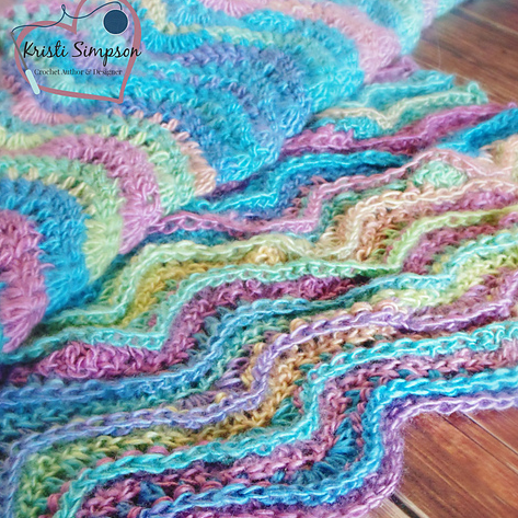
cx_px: 256
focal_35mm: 49
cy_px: 318
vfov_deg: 34.5
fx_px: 830
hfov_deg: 34.7
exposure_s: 1/25
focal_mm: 7.4
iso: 400
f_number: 3.6
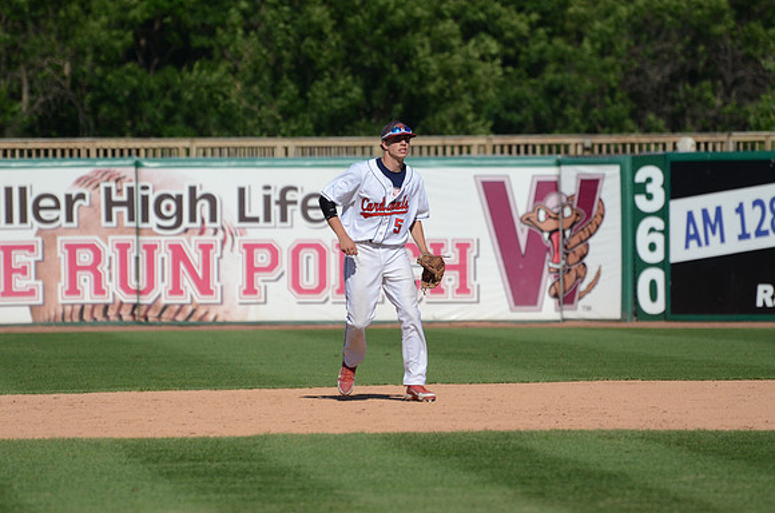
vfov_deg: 3.5
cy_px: 256
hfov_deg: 5.3
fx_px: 8377
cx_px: 388
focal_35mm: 390
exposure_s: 1/8000
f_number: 5.6
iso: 800
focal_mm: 260
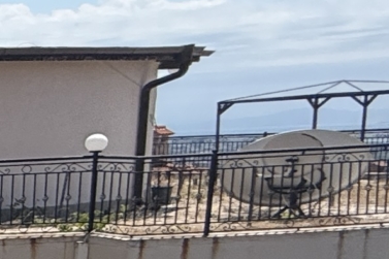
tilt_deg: -7.0
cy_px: 310
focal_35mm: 99
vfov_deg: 13.4
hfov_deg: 10.8
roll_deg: +1.9
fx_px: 1069
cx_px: -838
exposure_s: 1/1368
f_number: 2.2
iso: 50
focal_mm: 2.22
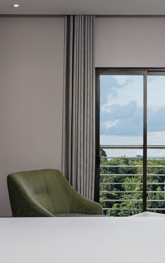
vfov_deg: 40.2
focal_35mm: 50
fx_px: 360
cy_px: 147
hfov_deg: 25.1
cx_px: 146
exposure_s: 1/4
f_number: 8
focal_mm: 14
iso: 80
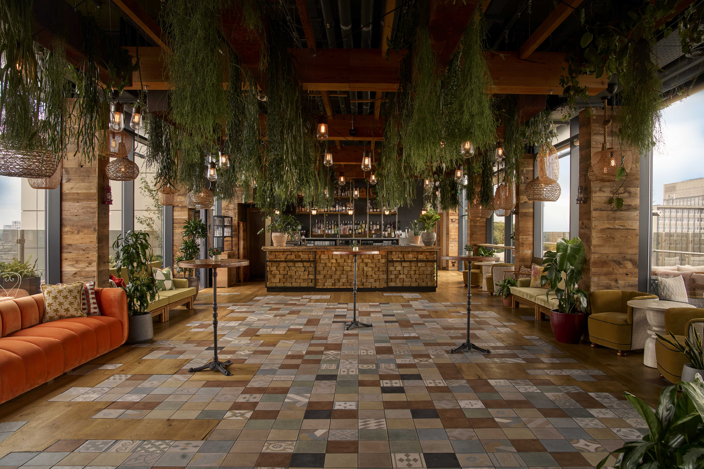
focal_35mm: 24
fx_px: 469
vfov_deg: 53.1
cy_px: 234
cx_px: 352
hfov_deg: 73.7
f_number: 11
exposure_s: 1/3
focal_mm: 24
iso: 100
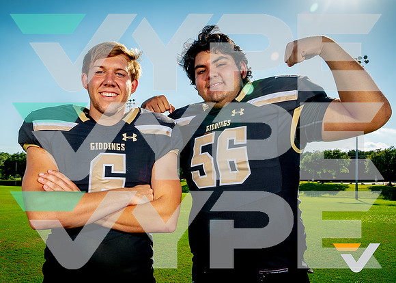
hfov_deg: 58.8
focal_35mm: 31
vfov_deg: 43.8
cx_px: 190
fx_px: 351
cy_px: 161
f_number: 11
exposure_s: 1/125
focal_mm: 24
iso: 100
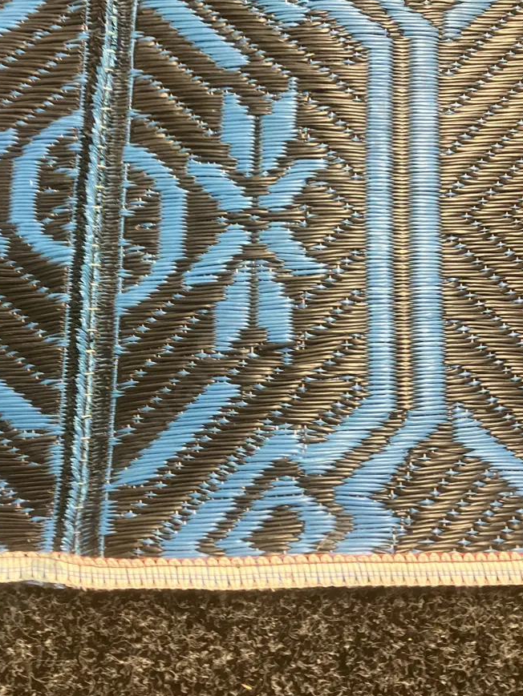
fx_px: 665
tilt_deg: -77.8
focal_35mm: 33
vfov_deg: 55.3
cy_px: 333
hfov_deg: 42.8
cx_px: 221
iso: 320
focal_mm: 3.99
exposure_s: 1/33
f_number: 1.8
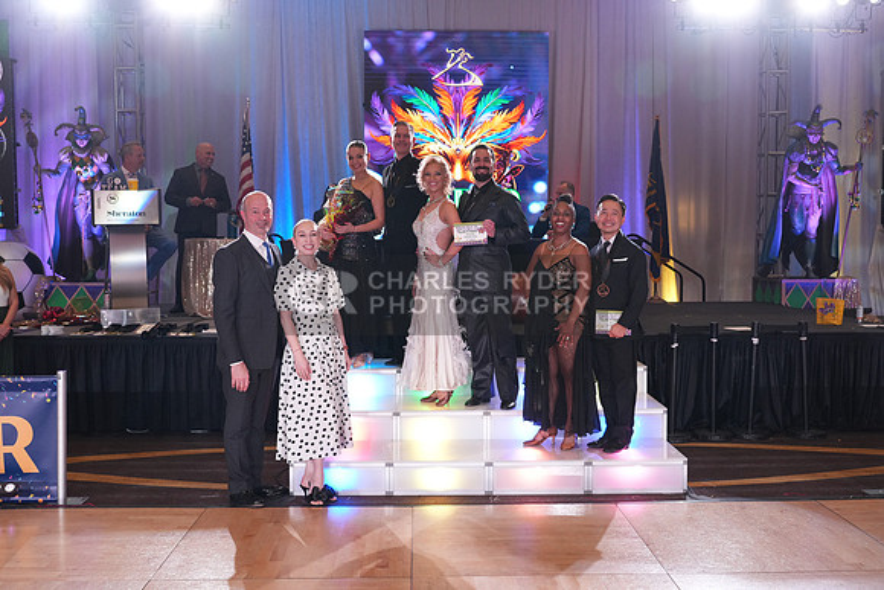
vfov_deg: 36.9
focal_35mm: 36
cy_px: 295
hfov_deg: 53.1
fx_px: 884
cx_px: 442
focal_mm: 36
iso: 2000
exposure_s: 1/400
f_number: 4
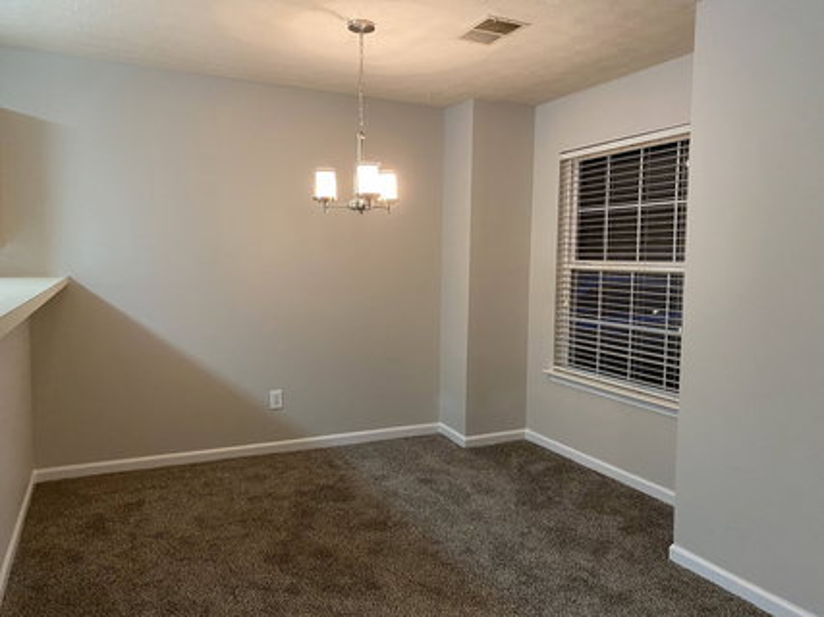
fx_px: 619
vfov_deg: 53.0
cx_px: 412
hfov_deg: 67.3
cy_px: 308
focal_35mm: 26
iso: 320
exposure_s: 1/60
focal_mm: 4.2
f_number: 1.8
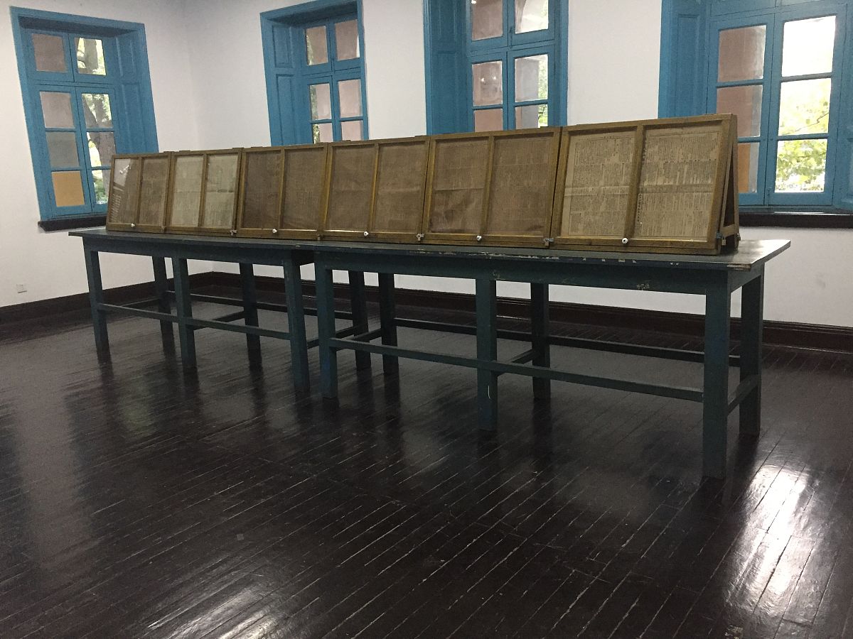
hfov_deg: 61.7
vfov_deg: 48.2
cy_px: 320
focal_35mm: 29
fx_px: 715
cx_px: 426
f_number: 2.2
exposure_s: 1/25
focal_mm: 4.15
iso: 250
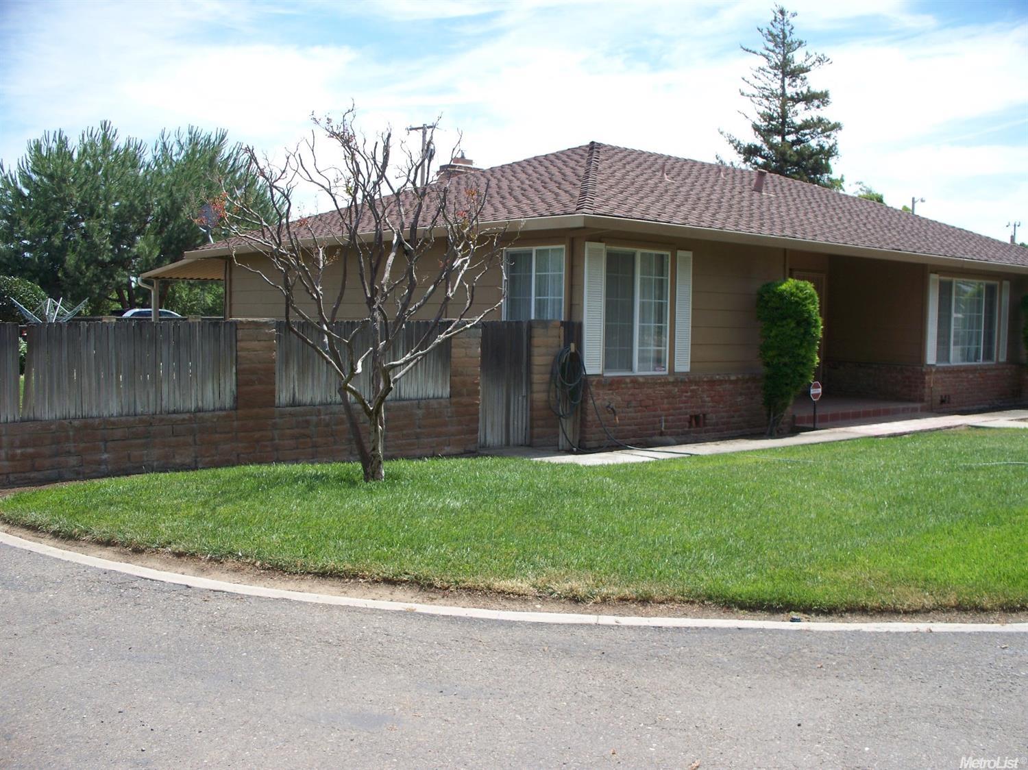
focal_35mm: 36
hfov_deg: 51.4
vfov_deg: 39.6
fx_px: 1069
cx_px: 514
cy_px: 385
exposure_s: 1/640
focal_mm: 7.54
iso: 64
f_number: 2.8
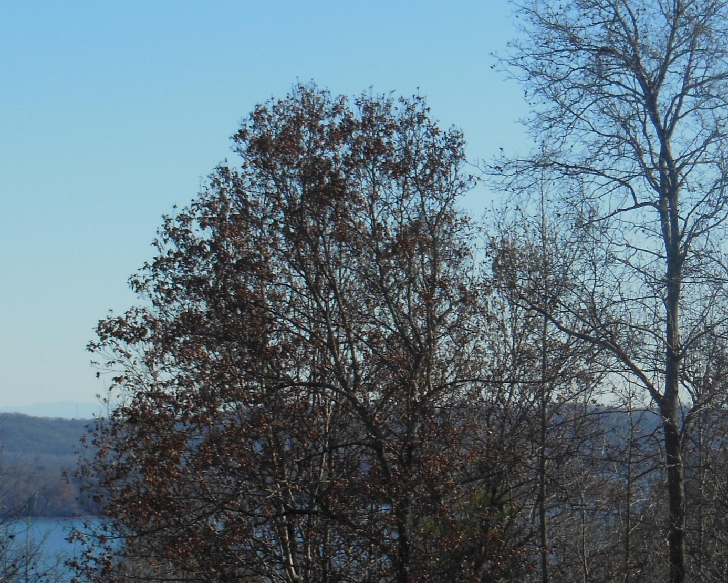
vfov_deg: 9.1
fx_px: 3642
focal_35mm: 169
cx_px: 684
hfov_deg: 11.3
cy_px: 287
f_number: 5.4
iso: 125
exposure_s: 1/640
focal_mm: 14.3
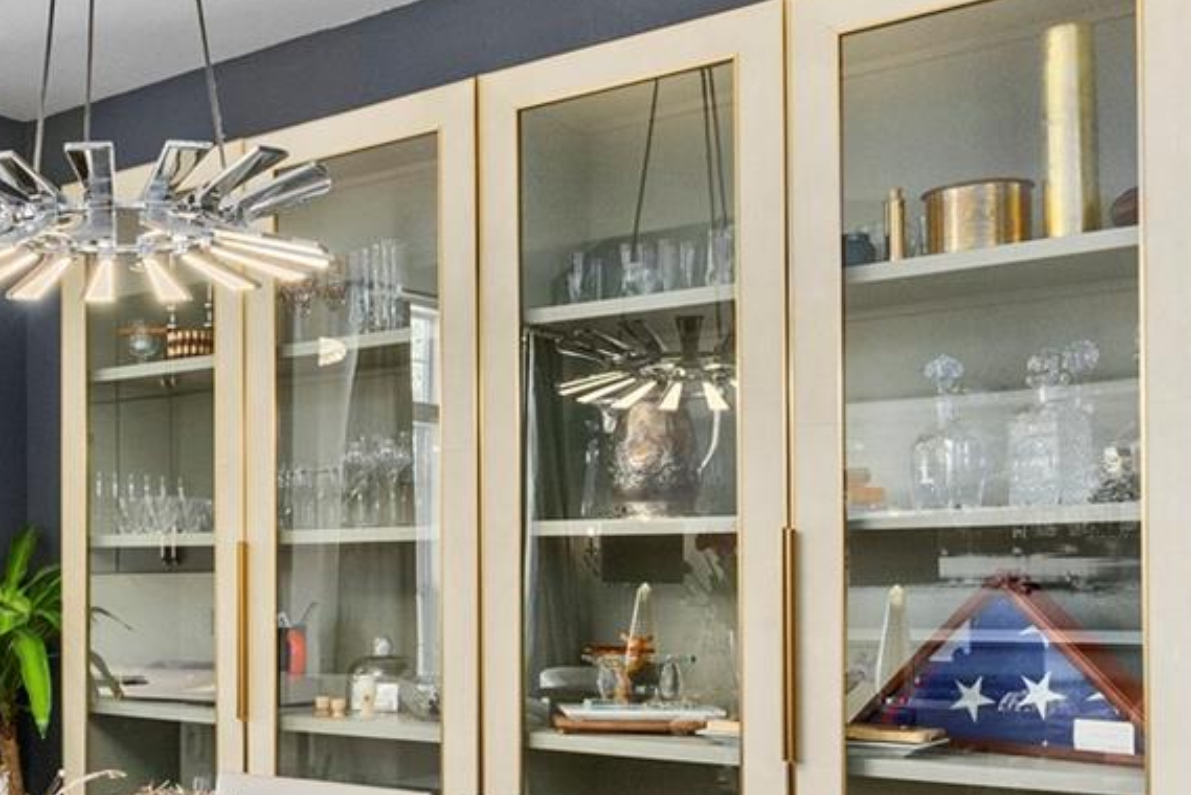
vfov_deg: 29.6
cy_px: 567
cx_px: 111
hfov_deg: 40.2
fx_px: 1489
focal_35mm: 45
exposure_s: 1/10
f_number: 9
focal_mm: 16
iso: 640
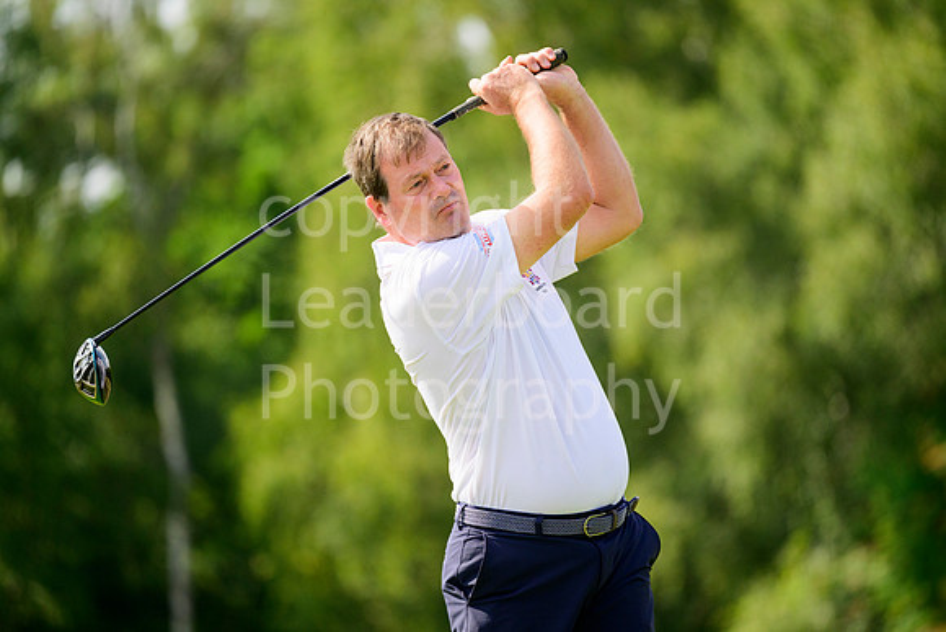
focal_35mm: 340
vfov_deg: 4.0
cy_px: 316
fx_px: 8936
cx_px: 473
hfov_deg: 6.1
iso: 800
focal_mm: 340
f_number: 5.3
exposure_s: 1/2500
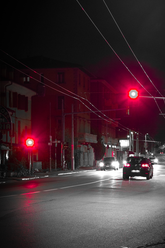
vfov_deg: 32.4
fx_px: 426
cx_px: 100
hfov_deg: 21.9
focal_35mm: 62
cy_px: 115
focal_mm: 32
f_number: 5
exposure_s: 1/1.67
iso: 200
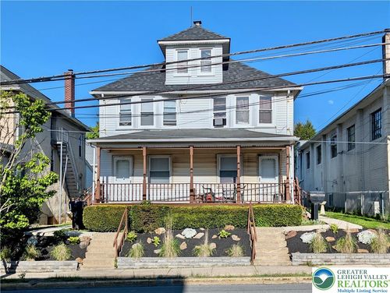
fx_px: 271
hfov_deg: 71.5
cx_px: 195
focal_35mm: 24
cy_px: 146
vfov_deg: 56.9
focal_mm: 6.9
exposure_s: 1/2532
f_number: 1.68
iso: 22
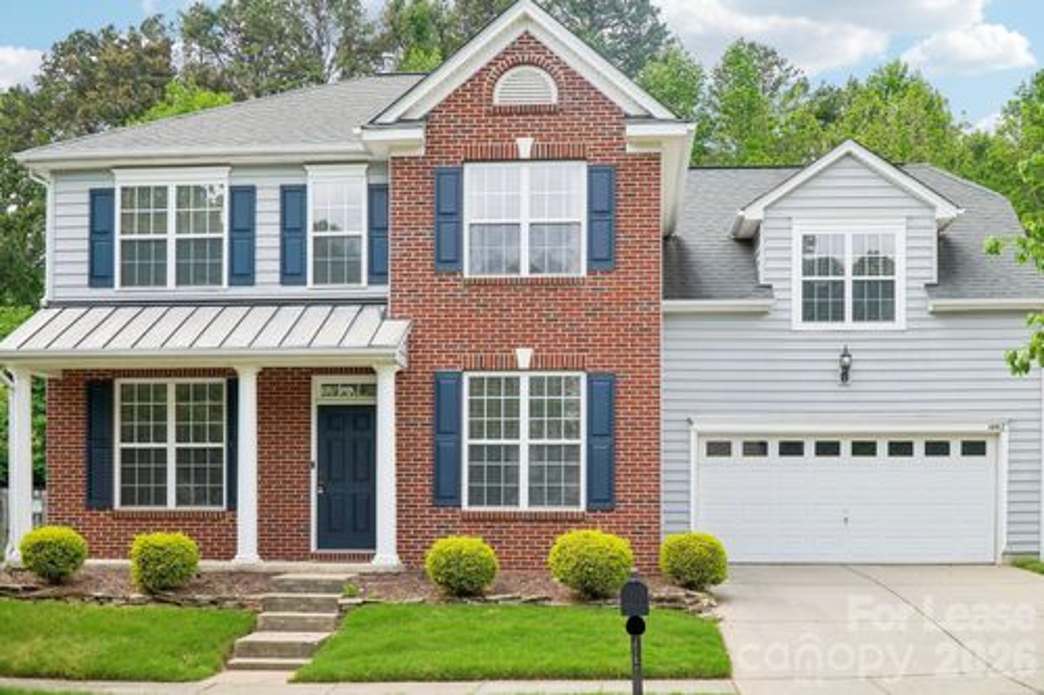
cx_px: 522
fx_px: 1087
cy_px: 348
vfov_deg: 35.5
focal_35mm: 38
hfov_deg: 51.3
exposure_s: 1/125
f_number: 8
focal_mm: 25
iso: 100
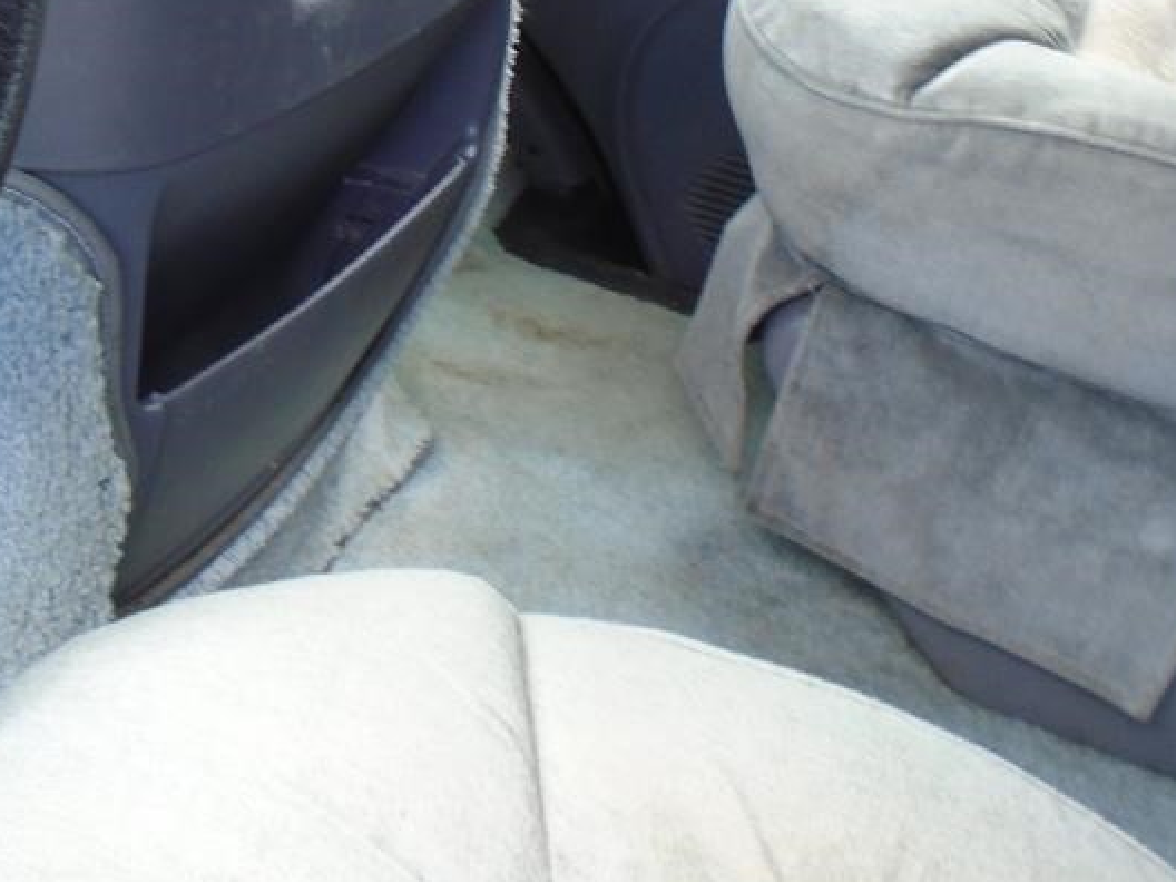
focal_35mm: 63
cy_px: -60
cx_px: 416
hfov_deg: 30.5
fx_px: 2140
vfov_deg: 22.1
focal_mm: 4.6
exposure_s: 1/40
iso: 100
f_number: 3.2
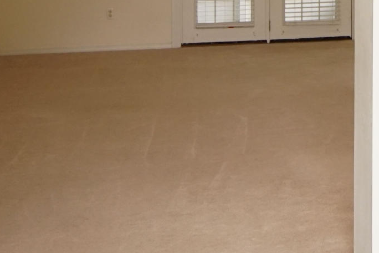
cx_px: 429
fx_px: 832
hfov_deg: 23.8
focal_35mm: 79
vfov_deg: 16.3
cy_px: -86
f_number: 4.5
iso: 800
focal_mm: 12
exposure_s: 1/160
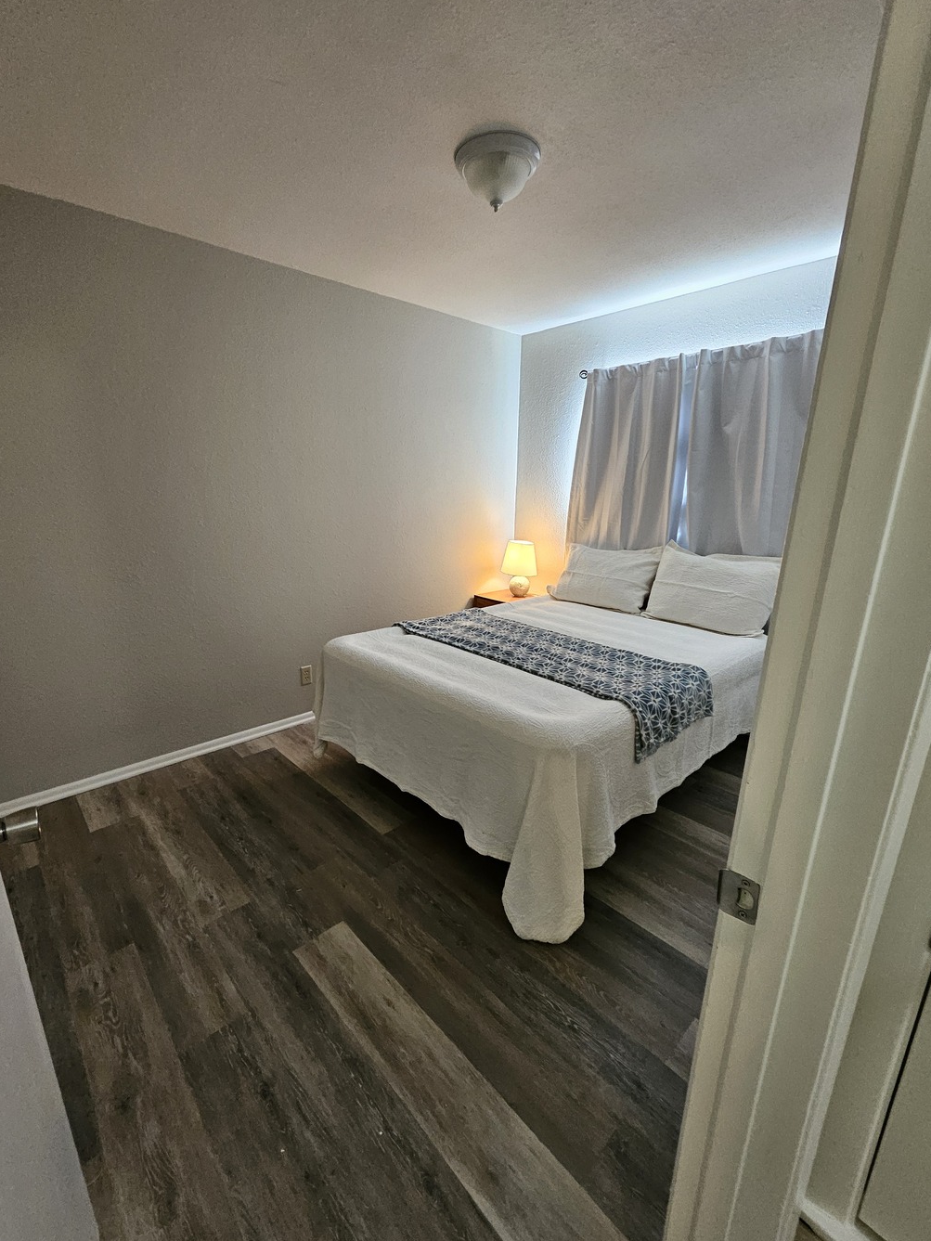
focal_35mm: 14
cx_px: 433
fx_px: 502
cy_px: 641
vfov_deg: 102.0
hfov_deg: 85.6
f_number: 2.2
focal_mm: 1.74
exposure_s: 1/40
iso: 320
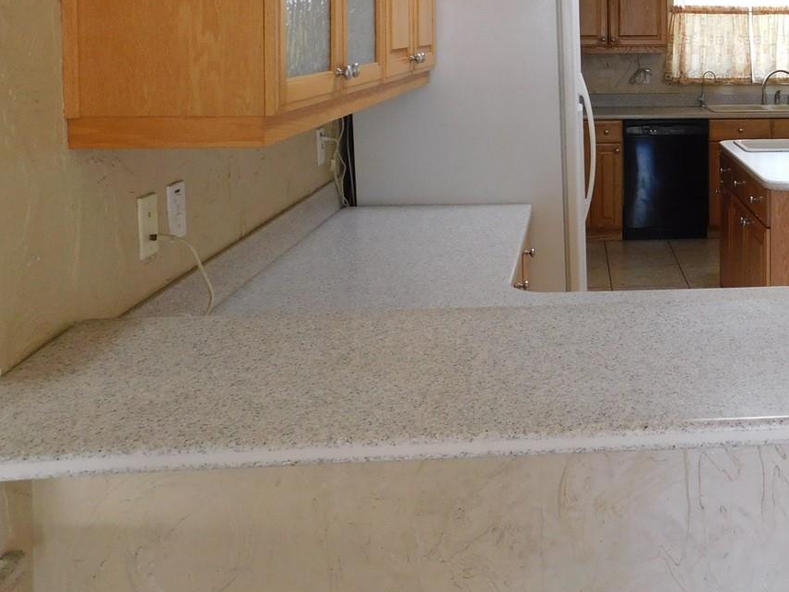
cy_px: 77
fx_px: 980
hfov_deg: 41.1
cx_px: 679
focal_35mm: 43
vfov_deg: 32.2
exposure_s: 1/30
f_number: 3
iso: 200
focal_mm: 4
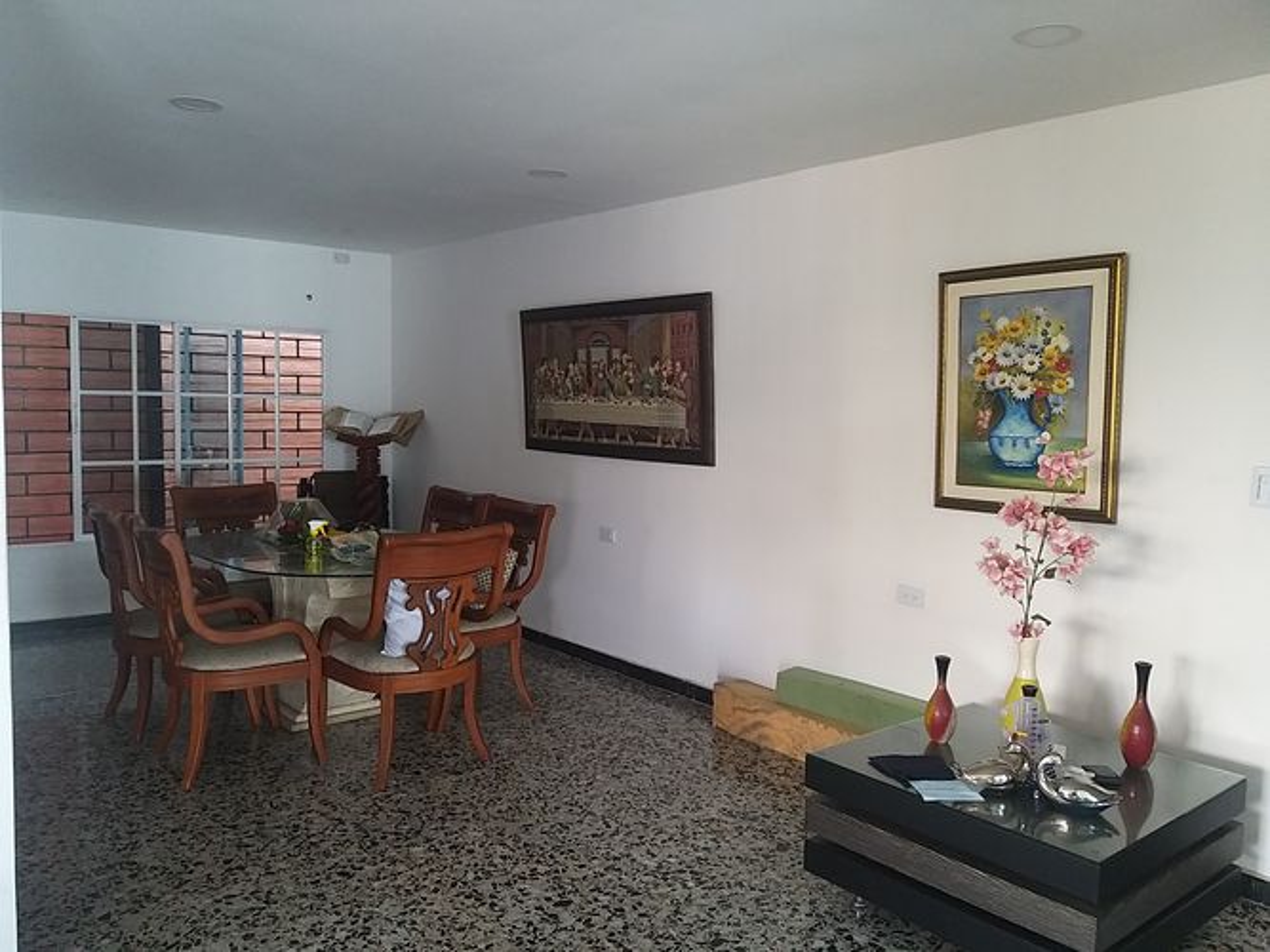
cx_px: 635
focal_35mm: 27
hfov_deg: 65.3
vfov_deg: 51.3
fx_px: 990
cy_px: 476
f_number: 1.7
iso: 200
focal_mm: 3.93
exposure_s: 1/30
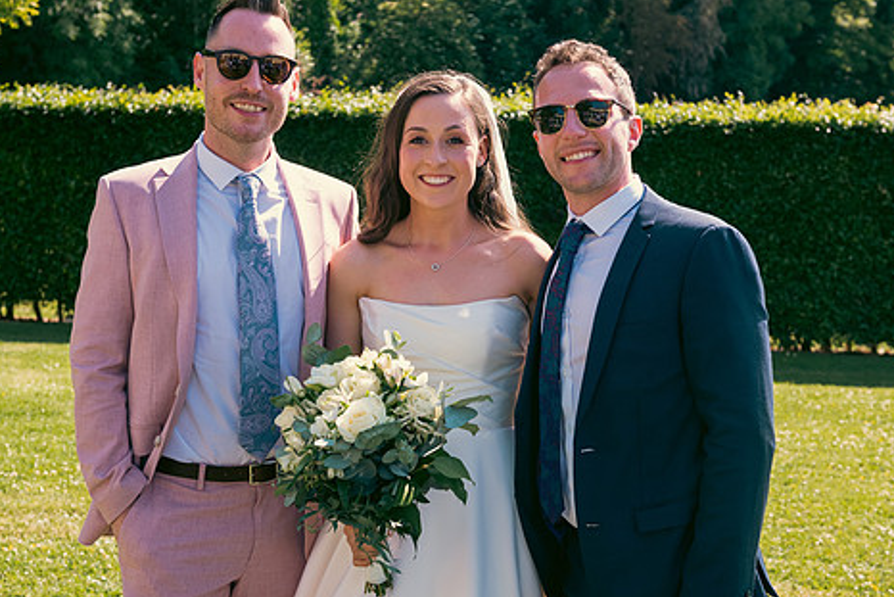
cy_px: 279
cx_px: 451
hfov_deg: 35.6
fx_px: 1391
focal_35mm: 56
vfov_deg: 24.2
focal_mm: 45
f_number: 5.6
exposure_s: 1/400
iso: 200
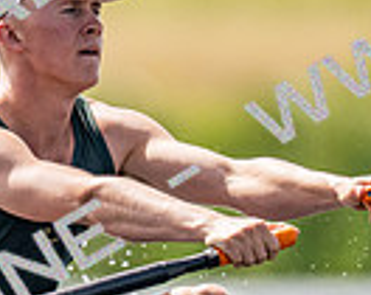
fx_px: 40690
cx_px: 39
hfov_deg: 0.5
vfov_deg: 0.4
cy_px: 191
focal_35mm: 3714
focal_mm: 600
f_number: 4
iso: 200
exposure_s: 1/2500
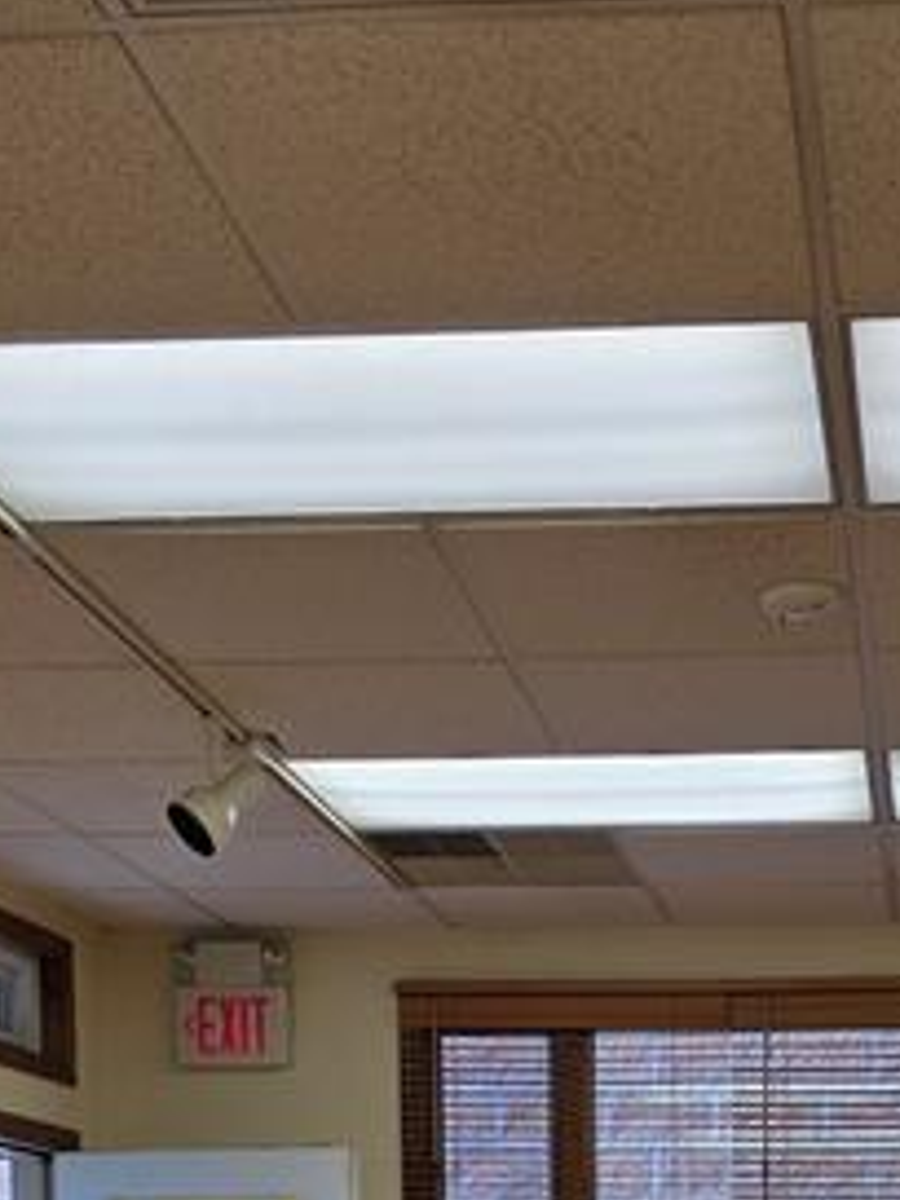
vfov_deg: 25.9
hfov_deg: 22.1
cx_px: 790
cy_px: 1522
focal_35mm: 65
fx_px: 2253
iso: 50
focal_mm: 6.3
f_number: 1.7
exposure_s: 1/120
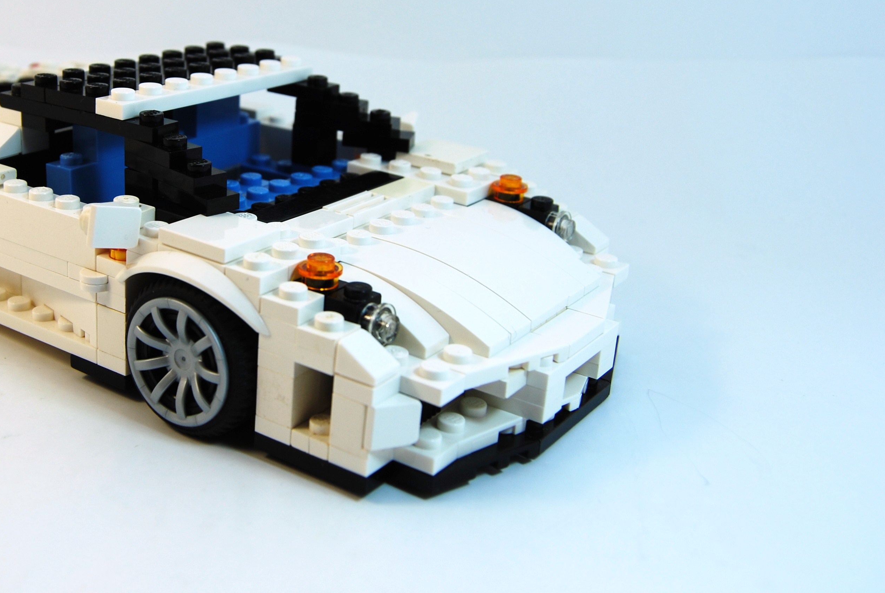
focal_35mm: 46
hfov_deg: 41.7
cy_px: 189
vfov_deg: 29.1
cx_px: 244
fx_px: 1132
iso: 100
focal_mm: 20
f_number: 5.6
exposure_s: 1/125
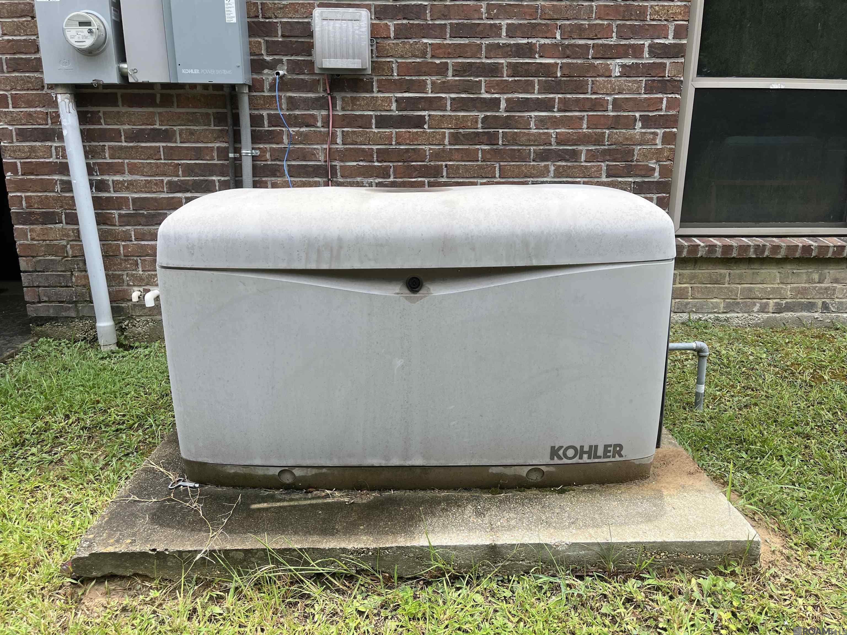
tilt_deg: -16.3
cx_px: 424
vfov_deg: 53.1
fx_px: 636
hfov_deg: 67.3
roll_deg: -0.2
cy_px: 318
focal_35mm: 26
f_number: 1.6
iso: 50
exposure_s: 1/1294
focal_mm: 5.1
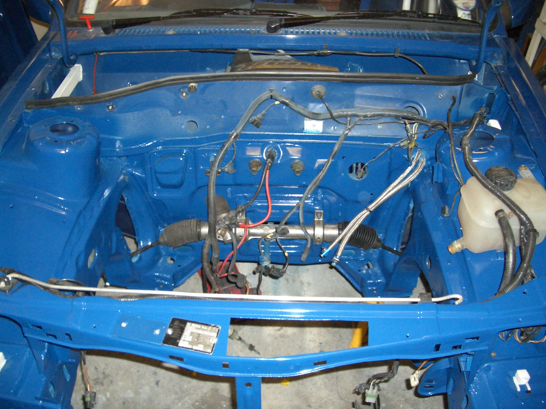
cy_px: 204
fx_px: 552
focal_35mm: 35
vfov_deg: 40.7
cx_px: 273
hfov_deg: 52.6
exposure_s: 1/60
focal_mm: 5.8
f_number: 2.6
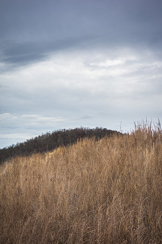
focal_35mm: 66
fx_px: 445
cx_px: 81
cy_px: 122
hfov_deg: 20.6
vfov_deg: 30.5
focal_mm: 24.4
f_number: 5.6
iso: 125
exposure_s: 1/400
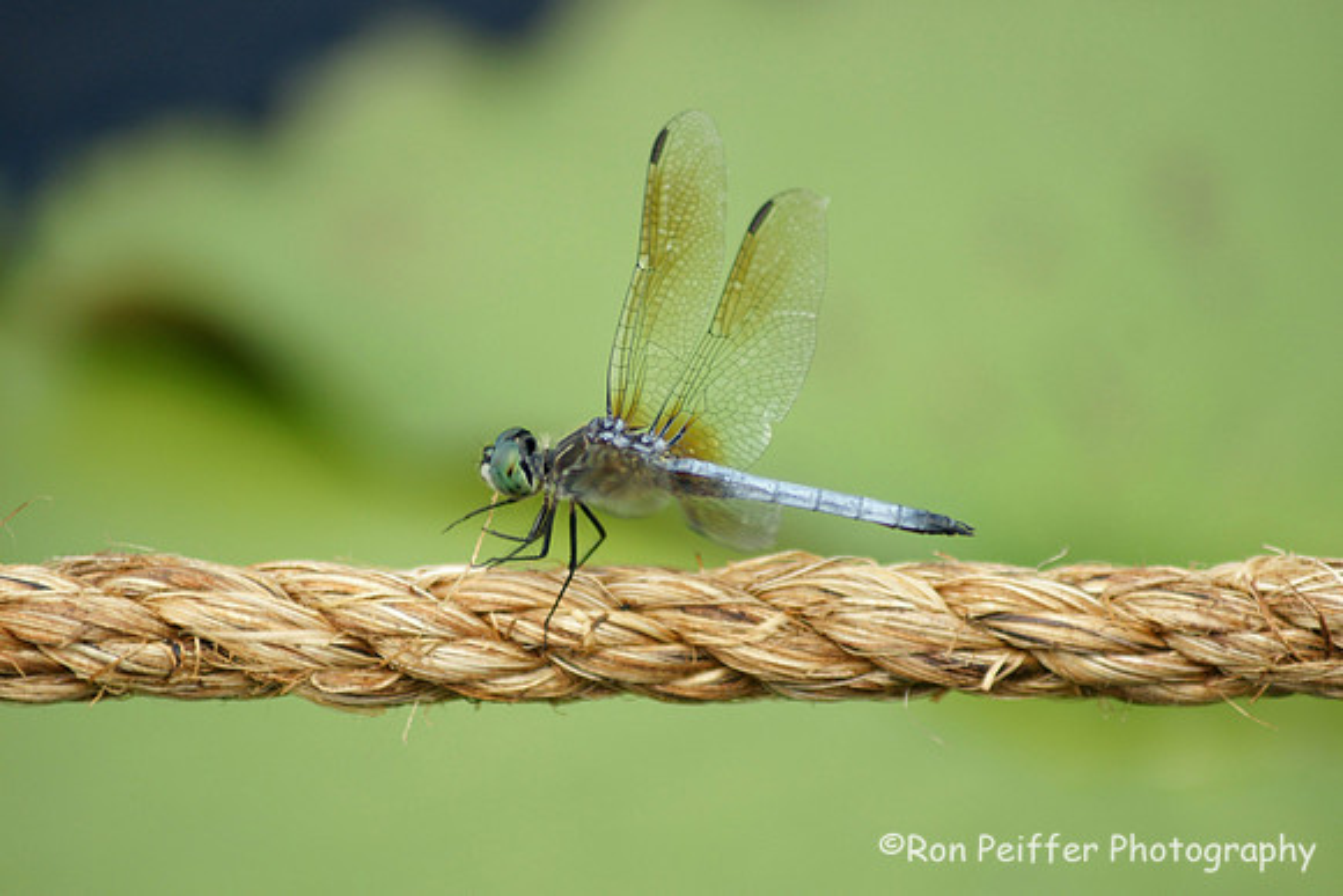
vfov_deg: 3.1
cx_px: 672
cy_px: 448
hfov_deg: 4.6
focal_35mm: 450
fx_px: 16791
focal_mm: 300
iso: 320
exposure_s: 1/500
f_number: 5.6
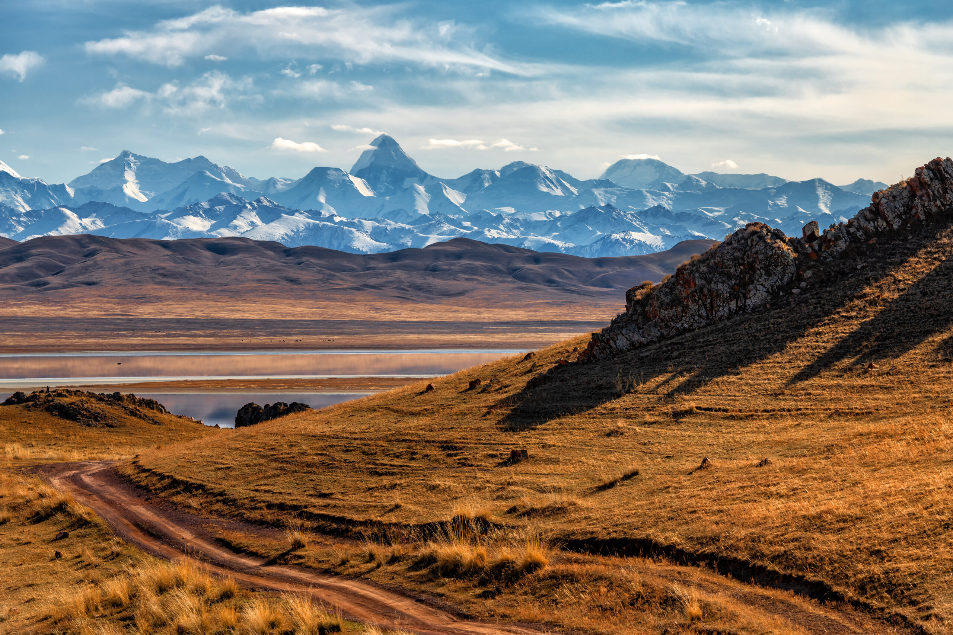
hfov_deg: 15.2
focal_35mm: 135
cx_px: 476
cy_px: 318
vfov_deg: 10.2
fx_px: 3574
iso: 64
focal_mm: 135
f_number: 8
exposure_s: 1/320
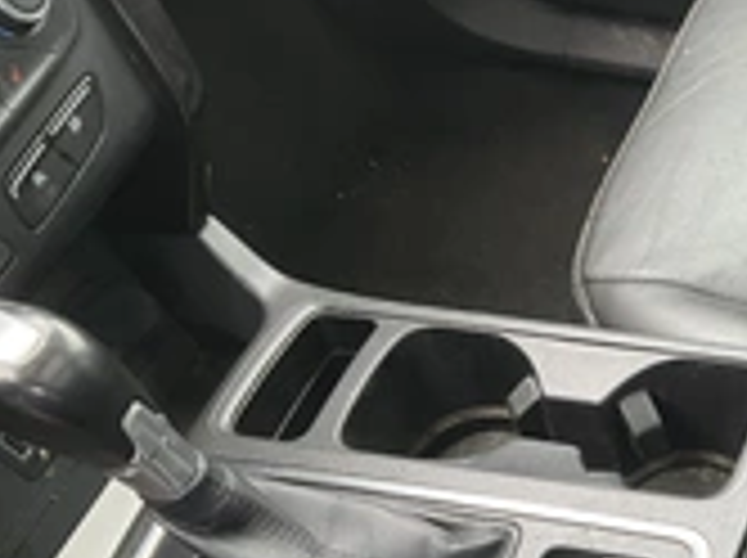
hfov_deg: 25.7
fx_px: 1508
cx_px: 824
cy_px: 549
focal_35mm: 70
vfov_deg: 20.3
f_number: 1.8
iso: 64
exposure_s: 1/72
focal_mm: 3
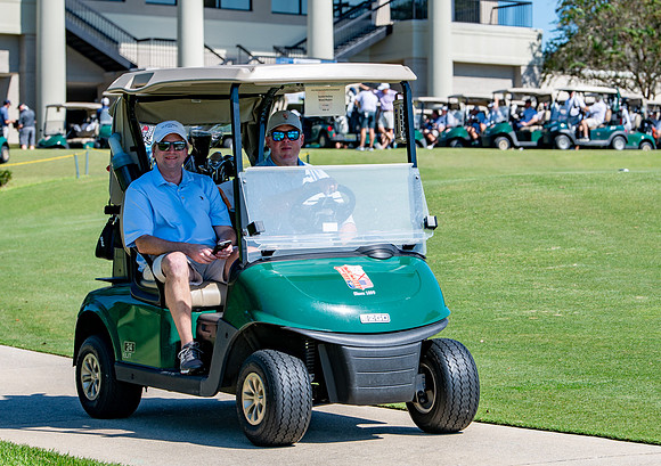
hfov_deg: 13.7
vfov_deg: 9.7
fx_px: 2749
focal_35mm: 147
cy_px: 188
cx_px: 363
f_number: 5
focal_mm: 105
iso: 125
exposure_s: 1/640
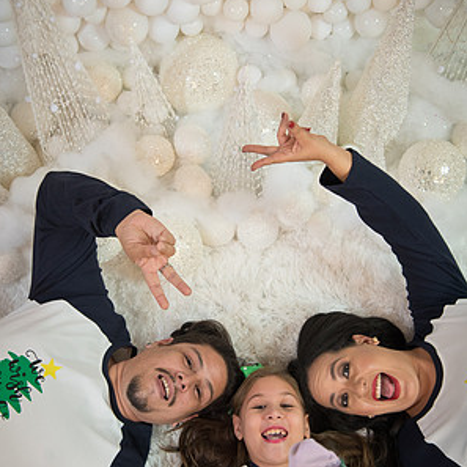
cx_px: 234
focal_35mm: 67
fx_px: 1023
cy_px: 269
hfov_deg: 25.7
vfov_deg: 25.7
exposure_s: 1/100
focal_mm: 52
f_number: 4.5
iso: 1000
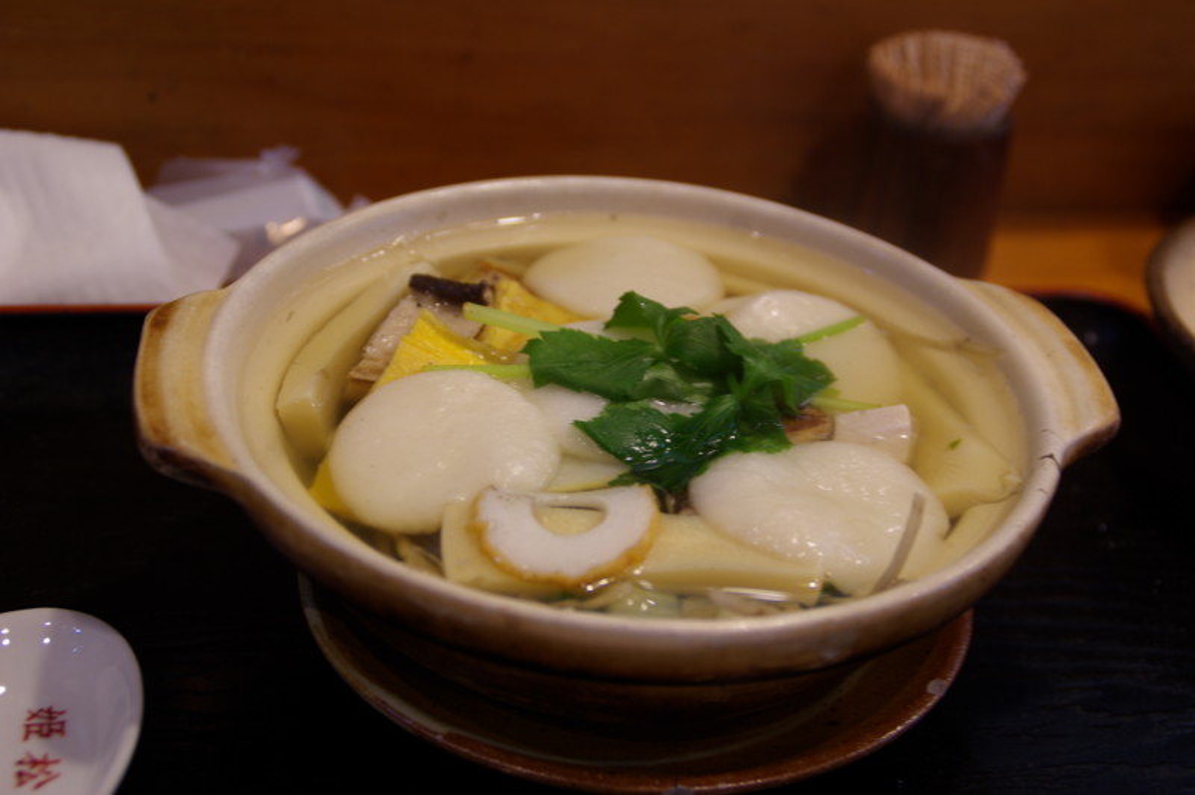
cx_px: 598
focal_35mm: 60
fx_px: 1990
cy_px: 398
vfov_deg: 22.6
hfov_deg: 33.4
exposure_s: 1/6
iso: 100
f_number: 4.5
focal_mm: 40
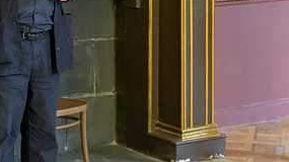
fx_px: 1003
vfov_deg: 9.1
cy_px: -32
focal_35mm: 131
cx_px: 2
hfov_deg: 16.1
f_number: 3.5
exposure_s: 1/125
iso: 9000
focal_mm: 60
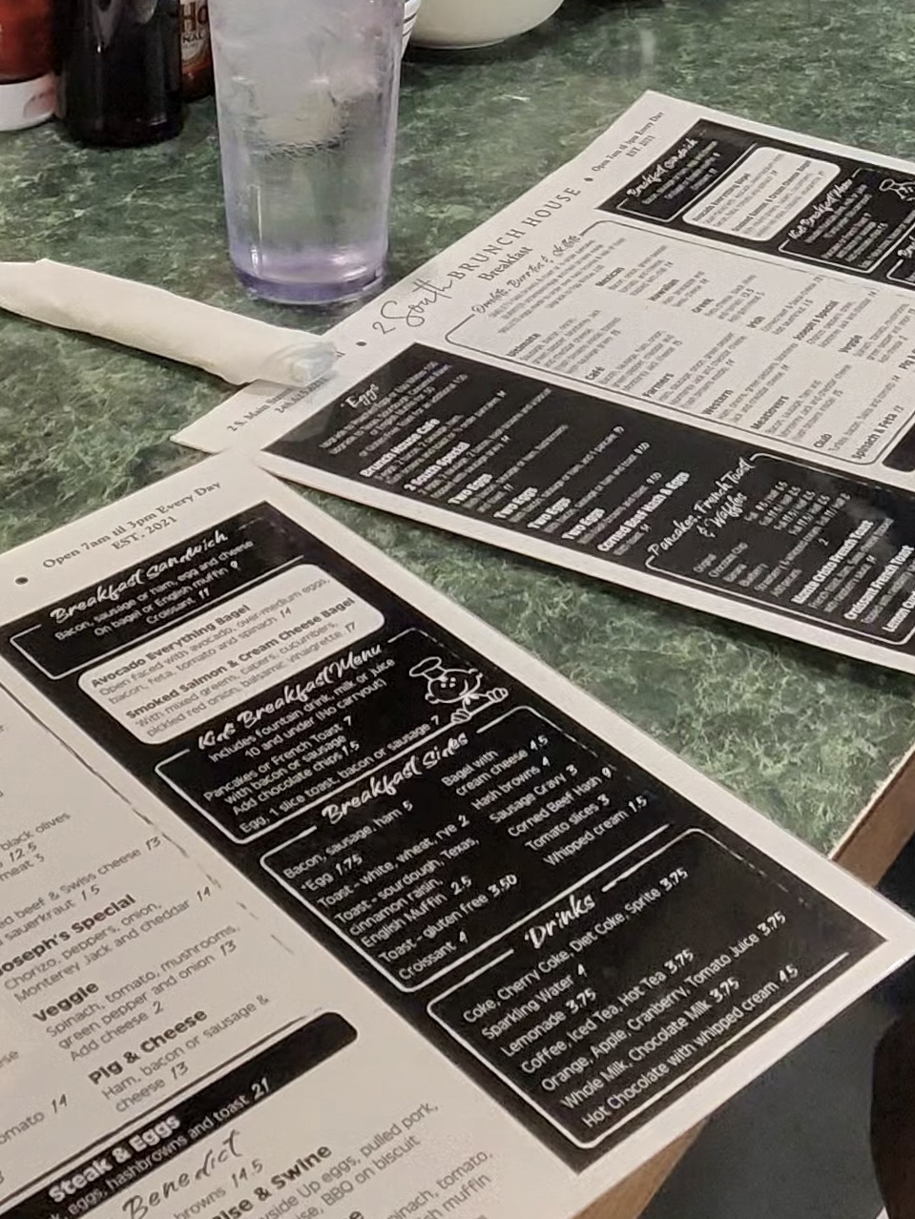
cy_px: 92
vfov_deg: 41.6
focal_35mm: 41
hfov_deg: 35.1
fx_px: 1445
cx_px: 435
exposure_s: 1/59.9
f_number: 2.2
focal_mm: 2.24
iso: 138
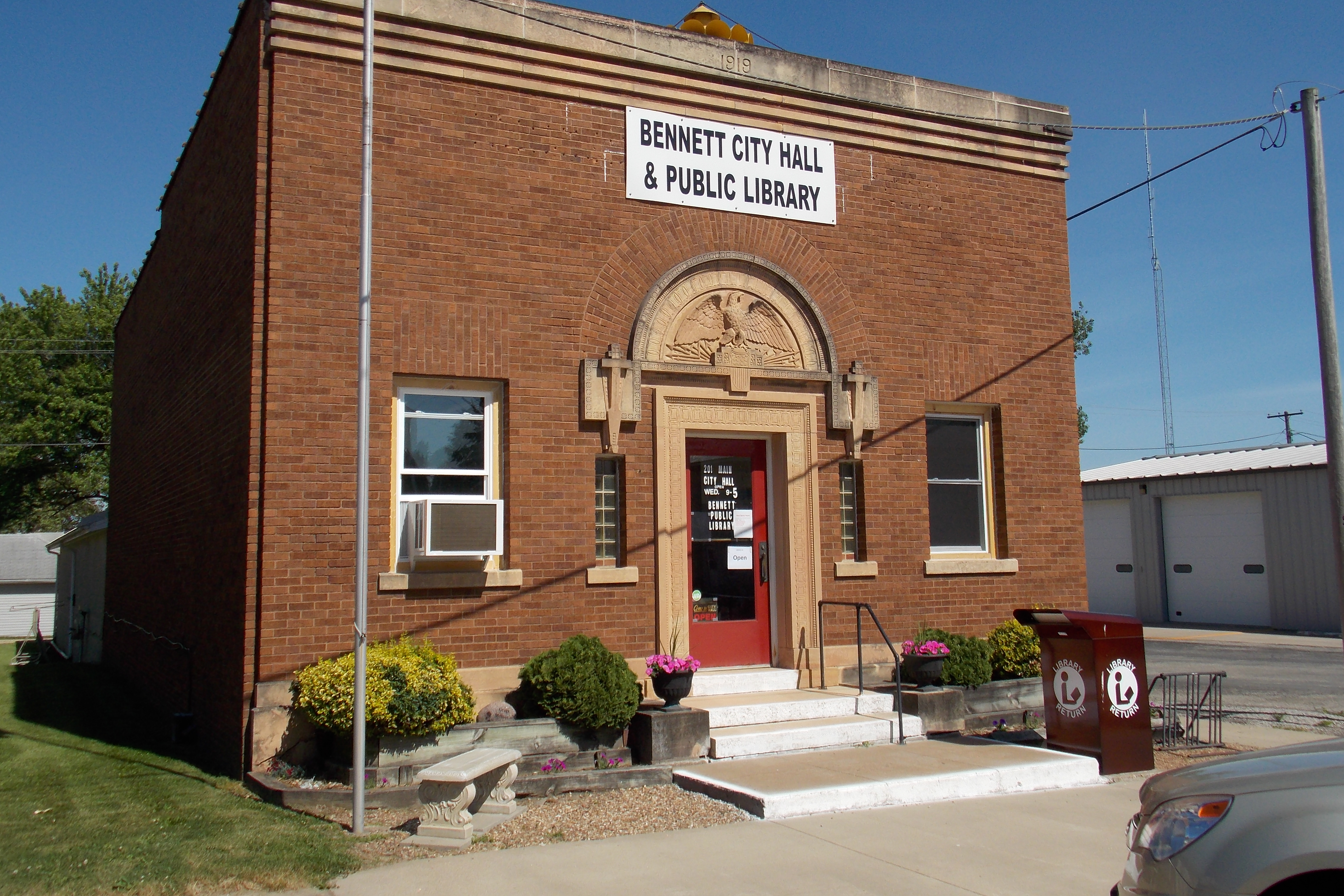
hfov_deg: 58.7
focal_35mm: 32
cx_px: 676
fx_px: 1195
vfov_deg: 41.0
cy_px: 385
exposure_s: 1/160
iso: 80
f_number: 10.6
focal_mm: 5.3
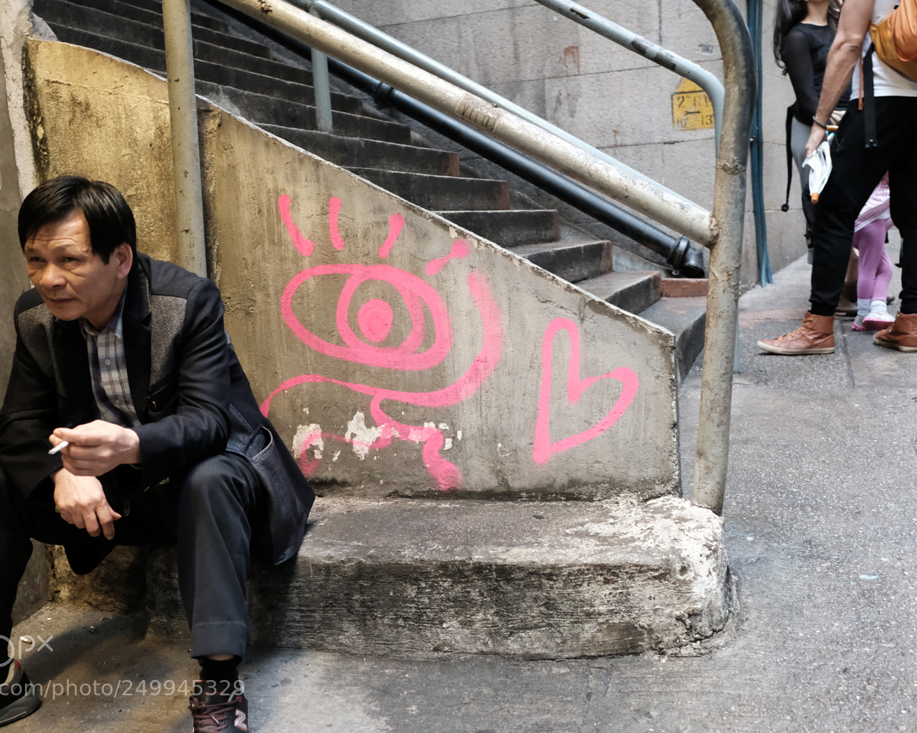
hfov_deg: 45.8
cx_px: 438
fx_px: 1086
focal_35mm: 40
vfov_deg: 37.3
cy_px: 371
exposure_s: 1/500
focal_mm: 23
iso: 3200
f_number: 2.8
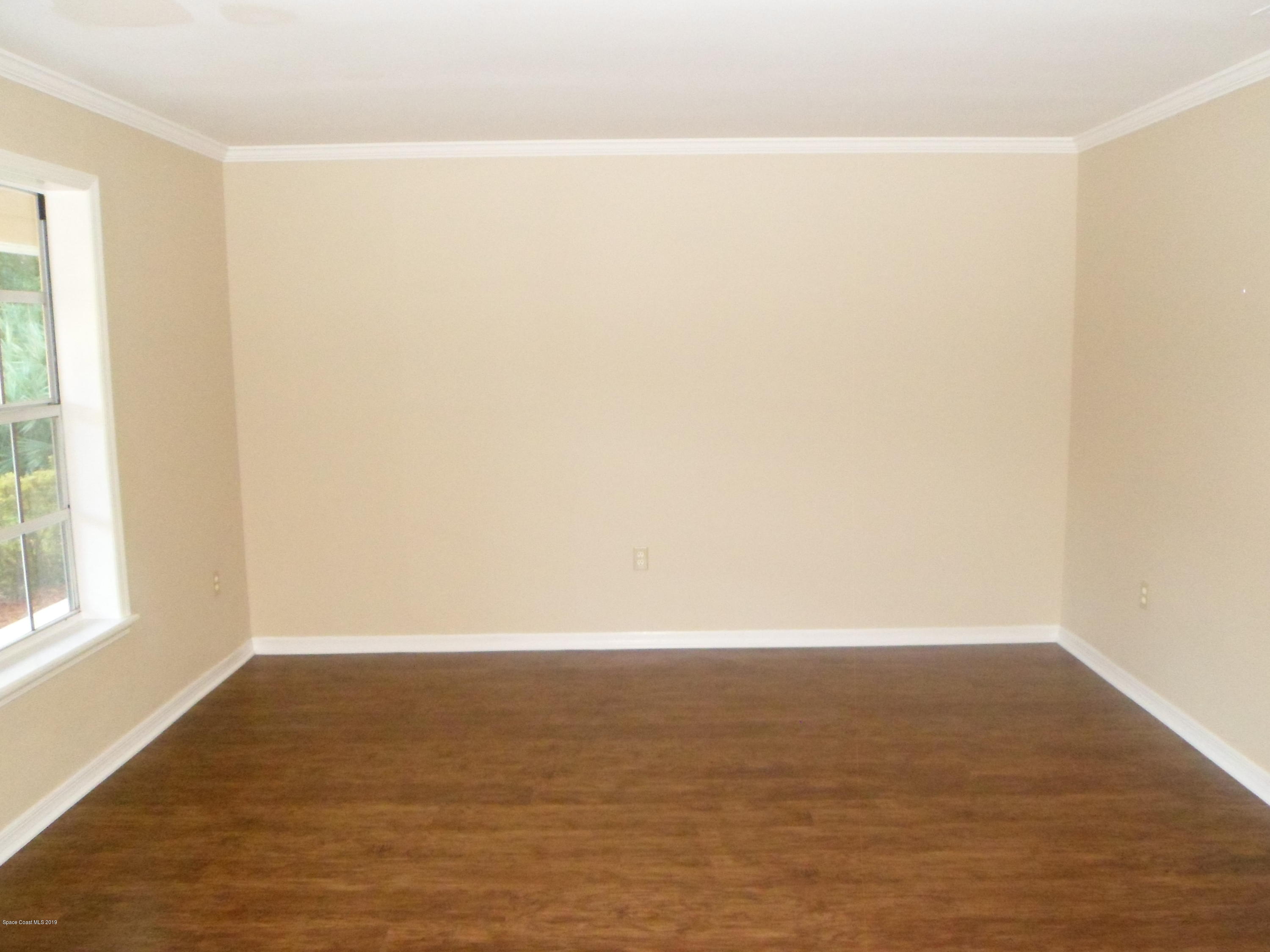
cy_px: 476
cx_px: 635
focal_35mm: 27
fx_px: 991
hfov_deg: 65.3
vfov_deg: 51.4
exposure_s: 1/30
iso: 640
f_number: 3.3
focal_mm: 4.9
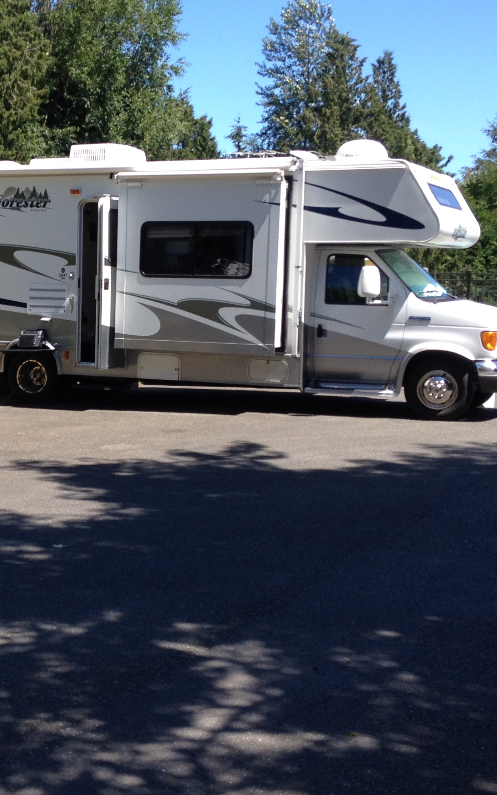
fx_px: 1387
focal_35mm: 64
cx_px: 94
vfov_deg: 32.0
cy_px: 411
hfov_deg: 20.1
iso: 50
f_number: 2.4
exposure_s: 1/708
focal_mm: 4.28
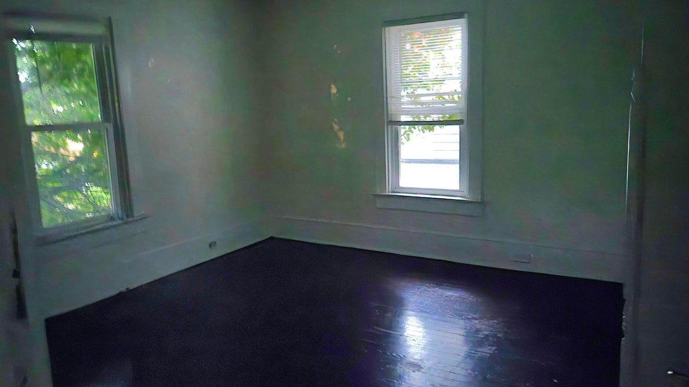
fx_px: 530
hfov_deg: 66.1
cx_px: 340
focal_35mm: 29
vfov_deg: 40.1
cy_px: 201
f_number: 1.8
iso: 3200
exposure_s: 1/4.38
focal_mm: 5.4
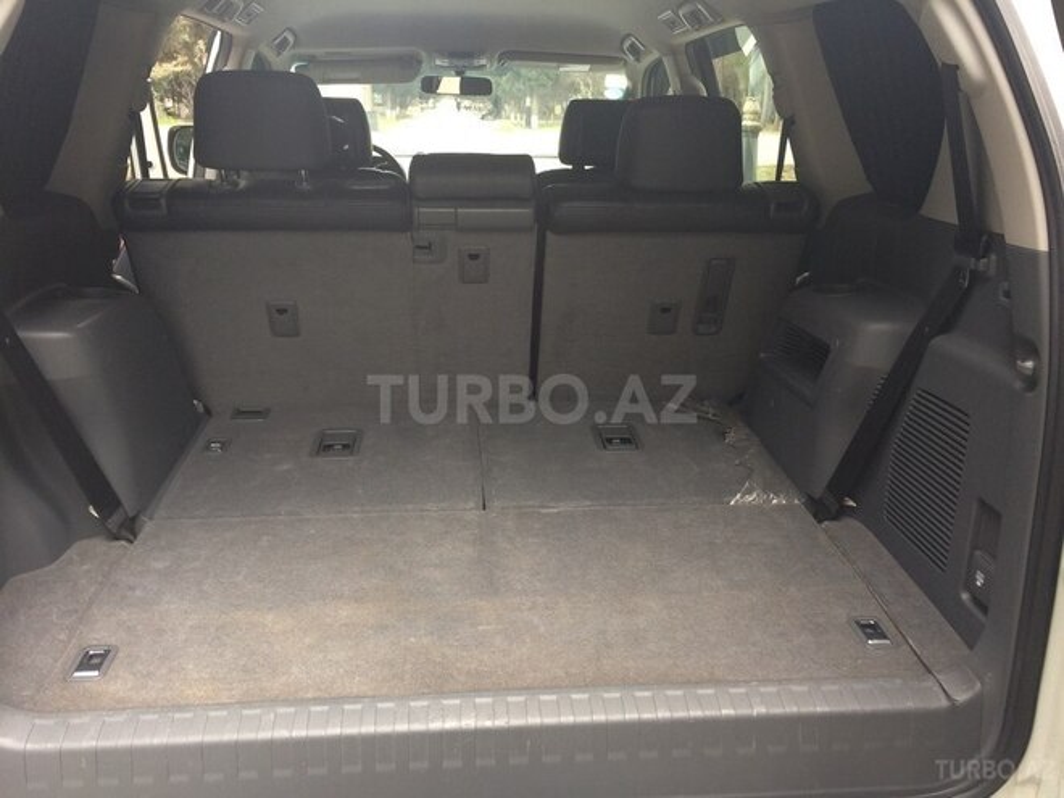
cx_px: 532
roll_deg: -0.9
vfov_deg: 48.2
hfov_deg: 61.7
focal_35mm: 29
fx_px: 891
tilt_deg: -18.2
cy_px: 399
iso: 40
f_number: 2.2
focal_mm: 4.15
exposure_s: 1/100
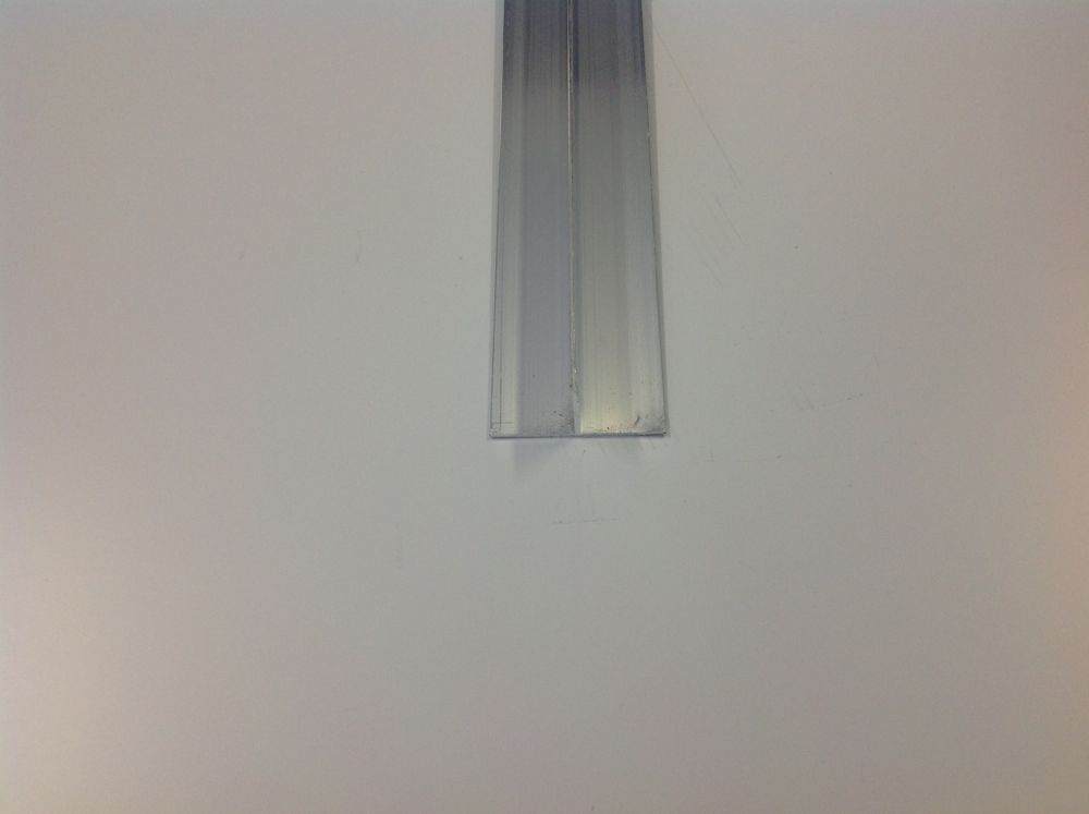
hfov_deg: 52.7
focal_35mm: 35
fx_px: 1099
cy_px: 407
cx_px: 544
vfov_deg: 40.6
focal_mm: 4.28
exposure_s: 1/50
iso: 64
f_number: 2.4
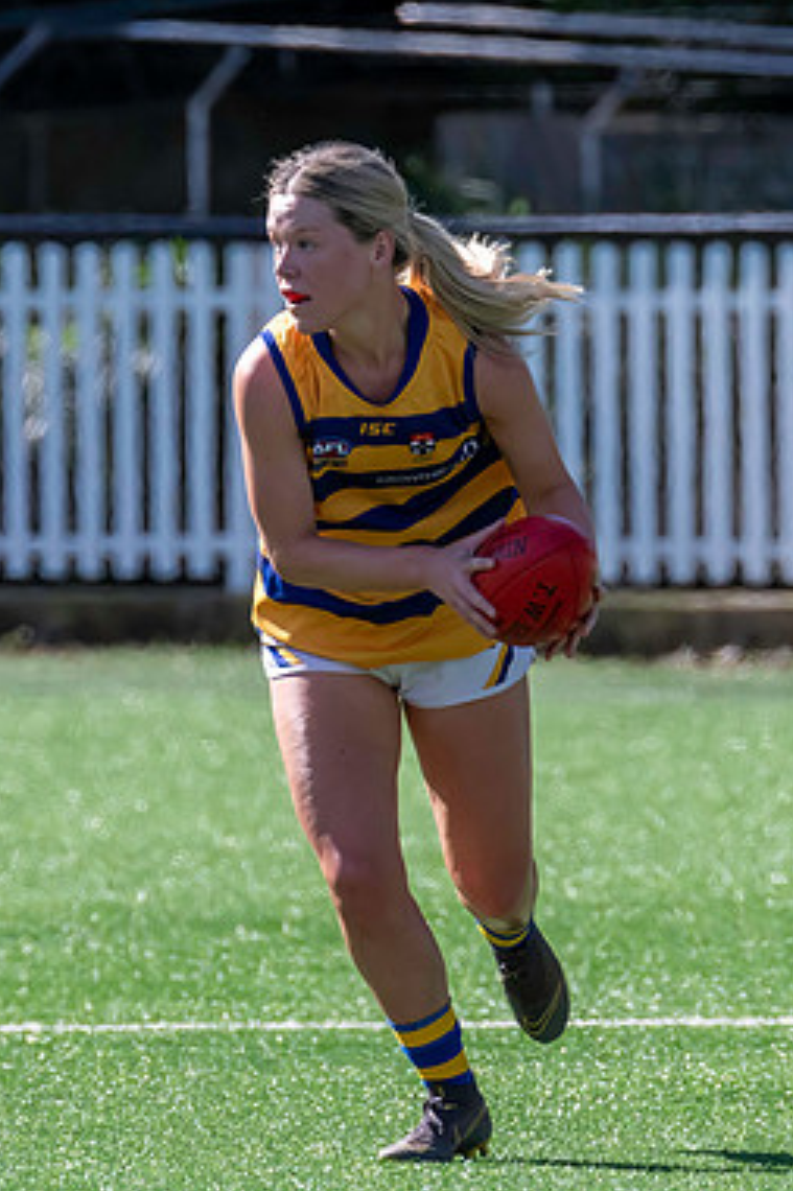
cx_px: 265
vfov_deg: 1.8
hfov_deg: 1.2
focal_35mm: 1175
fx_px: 38856
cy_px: 630
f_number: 6.3
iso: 800
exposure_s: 1/2000
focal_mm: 420
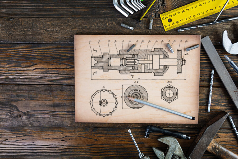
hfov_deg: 53.1
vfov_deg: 36.9
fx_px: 238
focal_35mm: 36
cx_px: 119
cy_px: 80
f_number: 7.1
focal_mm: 24
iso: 100
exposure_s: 1/100
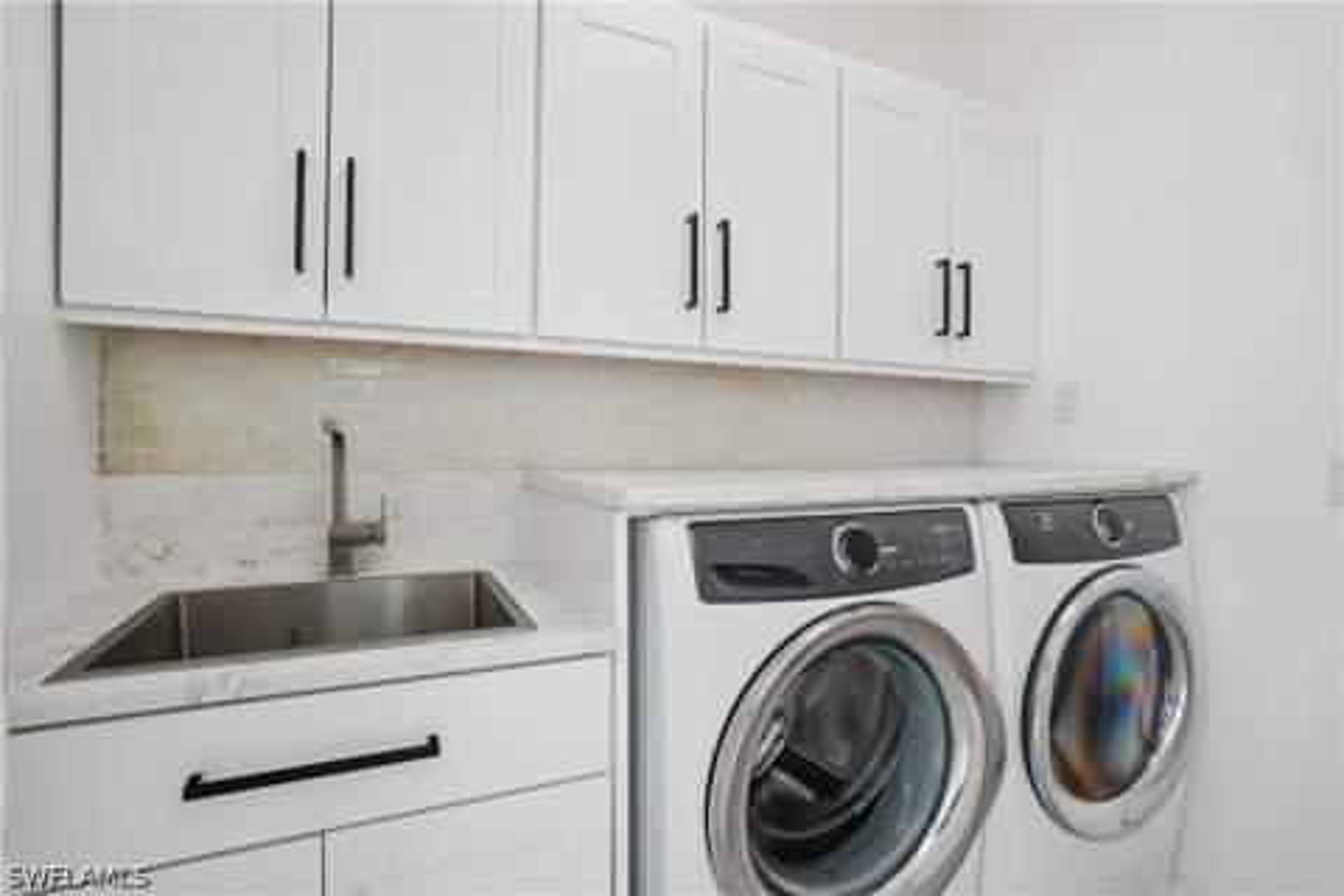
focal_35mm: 17
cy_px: 448
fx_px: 635
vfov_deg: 70.4
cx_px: 672
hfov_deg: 93.3
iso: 400
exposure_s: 1/6
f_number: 8
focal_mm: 17
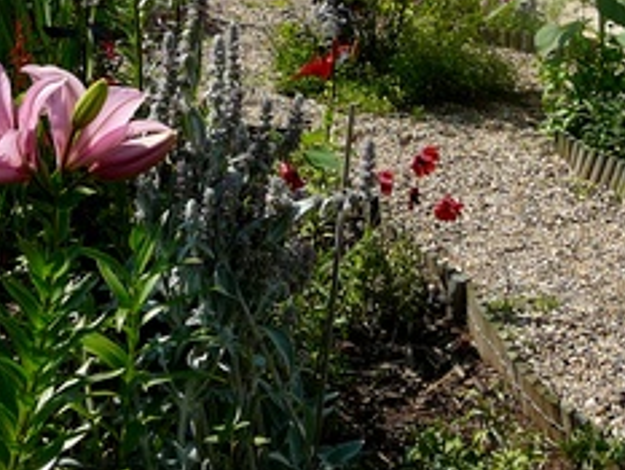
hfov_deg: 29.2
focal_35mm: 66
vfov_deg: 21.7
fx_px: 1192
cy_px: 35
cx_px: 209
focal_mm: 5.2
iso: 80
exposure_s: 1/500
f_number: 5
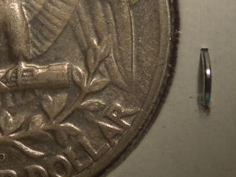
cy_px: 40
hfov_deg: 31.2
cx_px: -21
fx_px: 375
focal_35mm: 55
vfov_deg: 26.2
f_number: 3.3
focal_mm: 4.5
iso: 100
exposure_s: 1/40
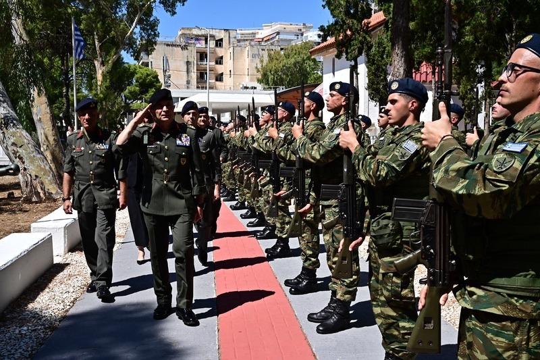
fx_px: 600
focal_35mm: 40
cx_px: 270
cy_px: 180
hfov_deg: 48.5
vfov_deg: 33.4
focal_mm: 40
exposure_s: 1/500
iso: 1250
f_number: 22
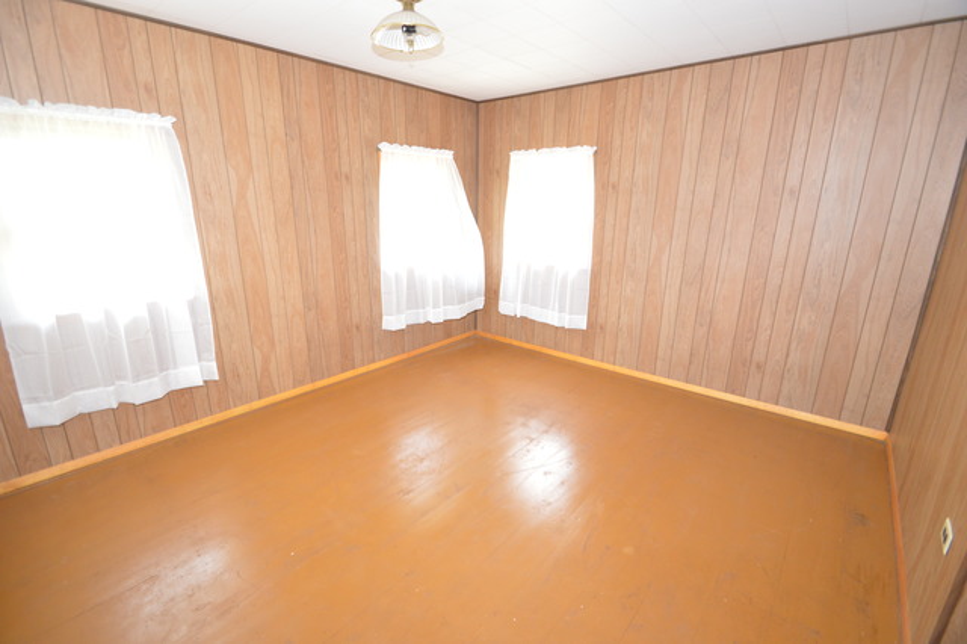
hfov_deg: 100.4
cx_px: 484
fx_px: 403
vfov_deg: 77.3
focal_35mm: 15
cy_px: 322
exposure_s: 1/60
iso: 720
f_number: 3.5
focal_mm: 10
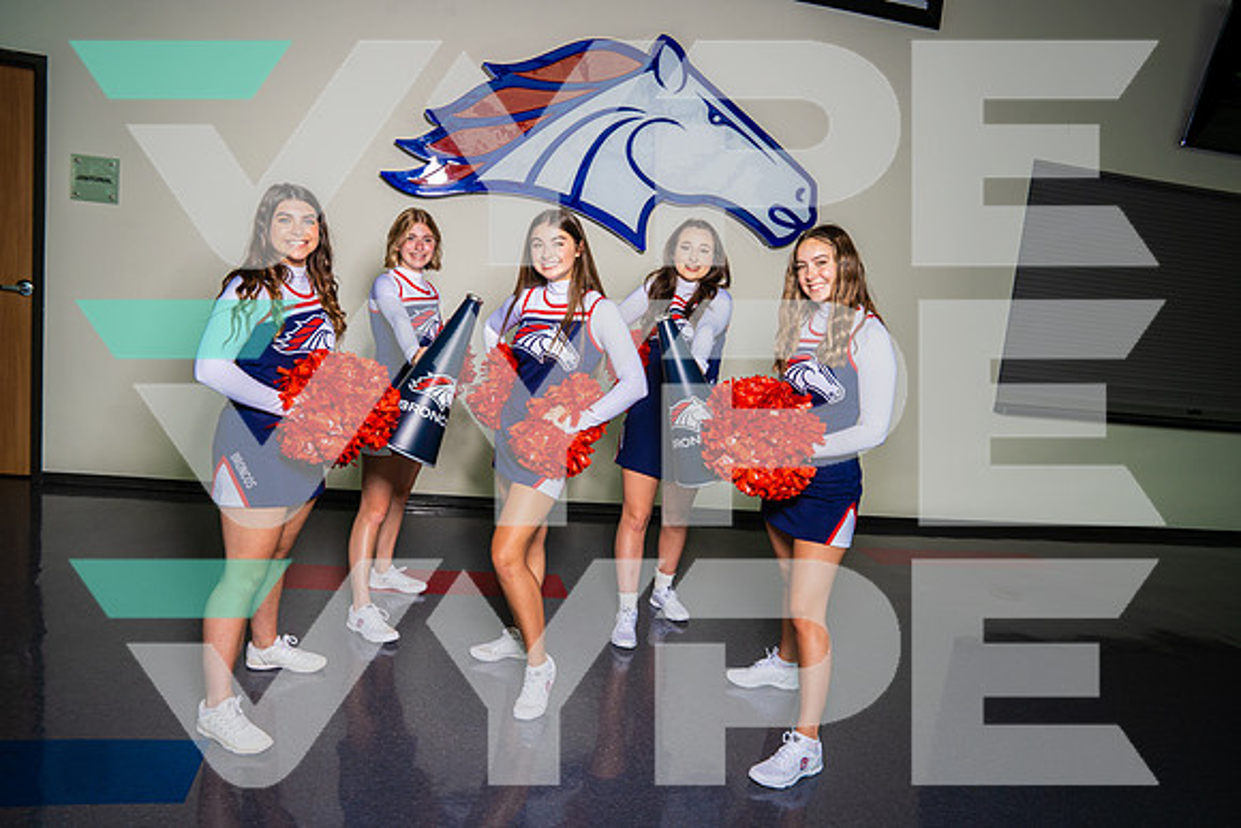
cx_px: 620
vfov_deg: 49.6
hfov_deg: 69.4
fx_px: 896
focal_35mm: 26
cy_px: 414
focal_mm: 26
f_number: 8
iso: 100
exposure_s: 1/200
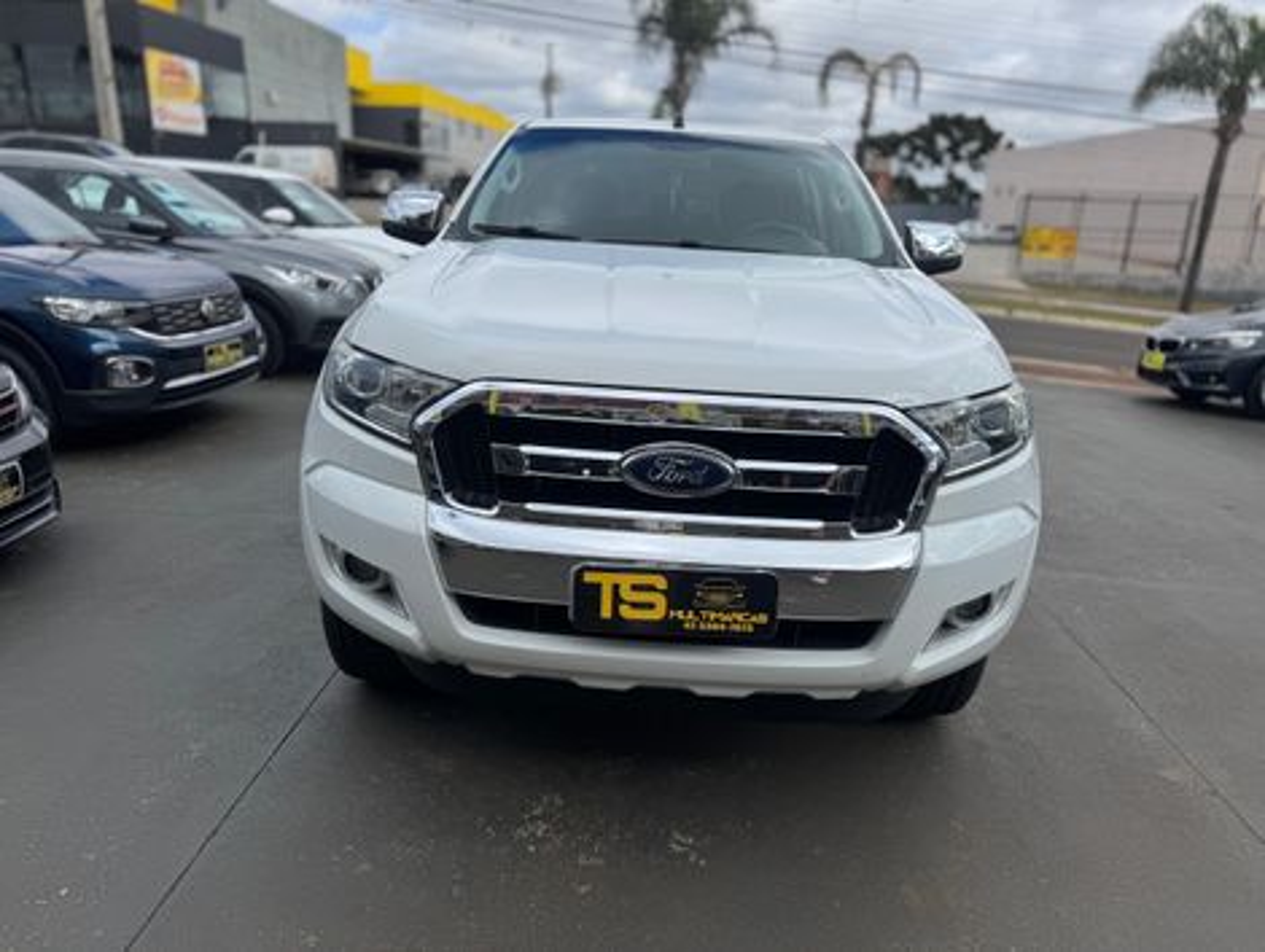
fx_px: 878
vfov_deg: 56.9
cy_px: 476
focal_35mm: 24
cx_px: 632
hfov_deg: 71.5
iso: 80
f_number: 1.78
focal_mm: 6.76
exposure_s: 1/5348
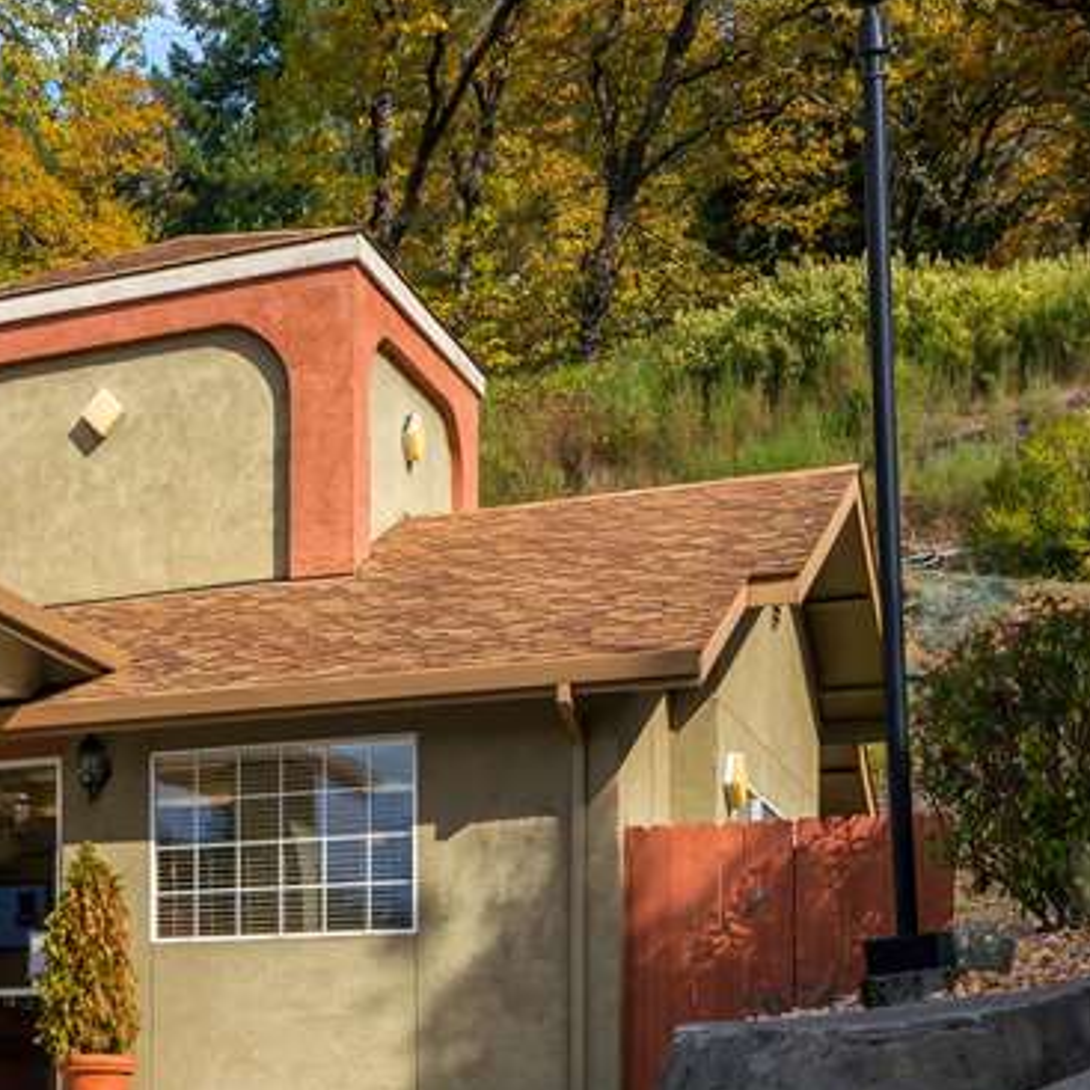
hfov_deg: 21.5
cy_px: 523
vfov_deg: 24.3
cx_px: -408
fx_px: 2529
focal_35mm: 71
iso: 200
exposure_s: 1/250
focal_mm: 30
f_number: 8
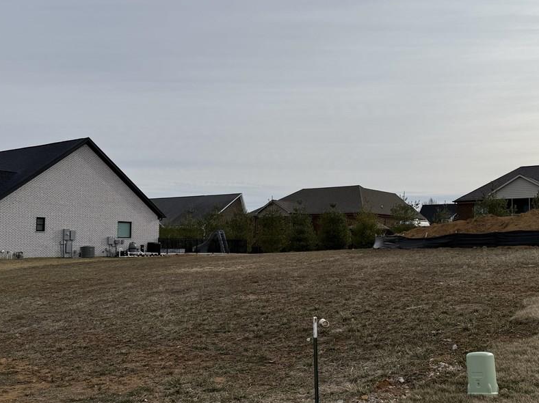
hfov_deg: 47.5
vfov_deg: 36.8
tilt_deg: +4.5
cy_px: 213
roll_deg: +0.1
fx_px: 607
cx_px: 334
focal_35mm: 39
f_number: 1.78
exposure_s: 1/8130
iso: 80
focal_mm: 6.76
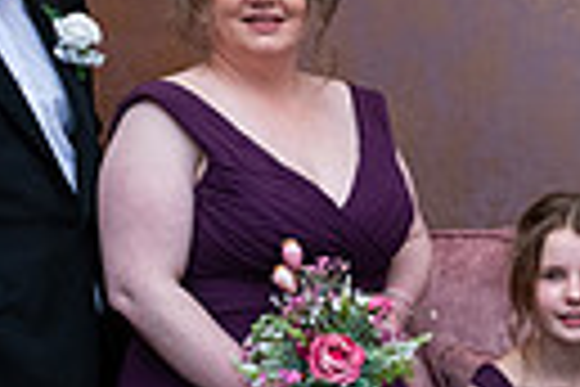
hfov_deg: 16.3
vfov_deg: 12.3
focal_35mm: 110
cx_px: 967
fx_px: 1772
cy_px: 380
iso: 800
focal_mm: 24
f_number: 3.5
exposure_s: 1/160
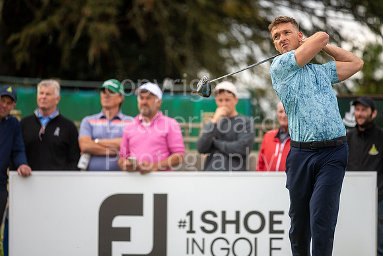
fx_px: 3304
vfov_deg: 4.4
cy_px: 124
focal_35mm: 311
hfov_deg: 6.6
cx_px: 189
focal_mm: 300
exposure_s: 1/2000
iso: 640
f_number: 4
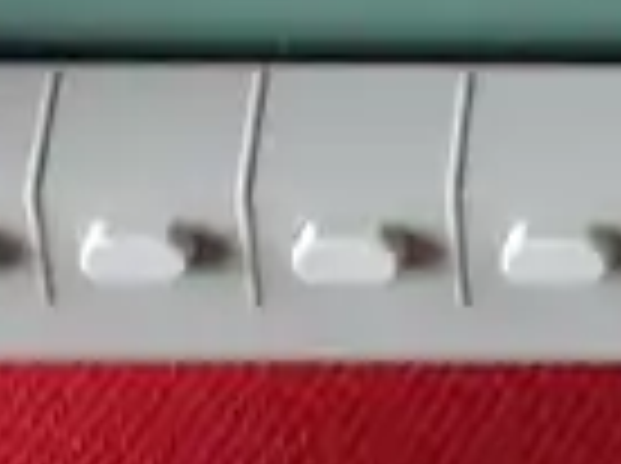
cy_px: -158
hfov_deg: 7.6
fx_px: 4549
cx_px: 1102
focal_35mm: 254
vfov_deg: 5.8
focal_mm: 4.28
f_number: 2.4
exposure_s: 1/17
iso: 64
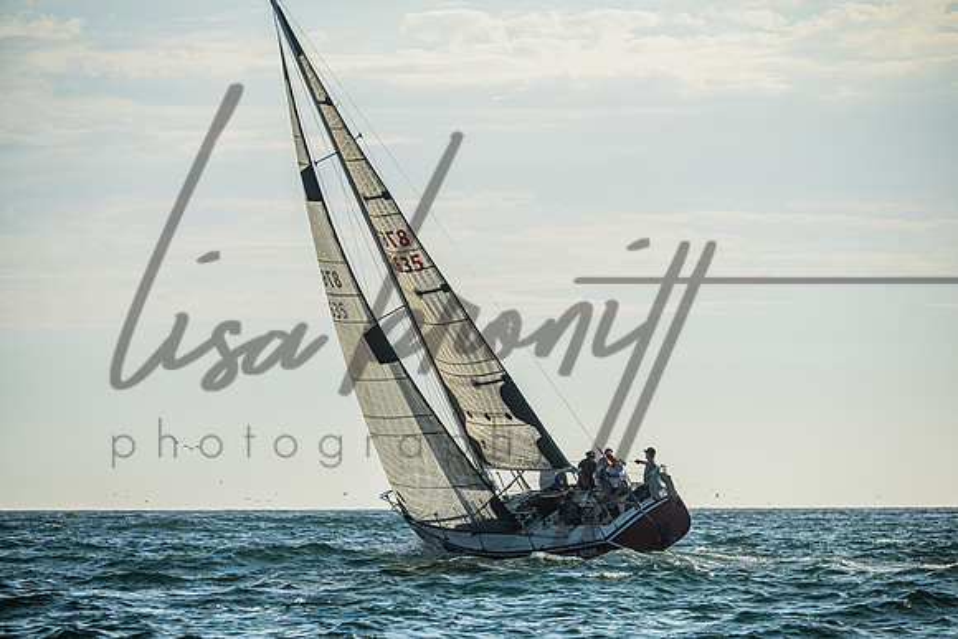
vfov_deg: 6.1
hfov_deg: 9.2
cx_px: 479
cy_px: 320
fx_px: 5953
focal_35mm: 224
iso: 400
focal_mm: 210
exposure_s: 1/6400
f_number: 5.6
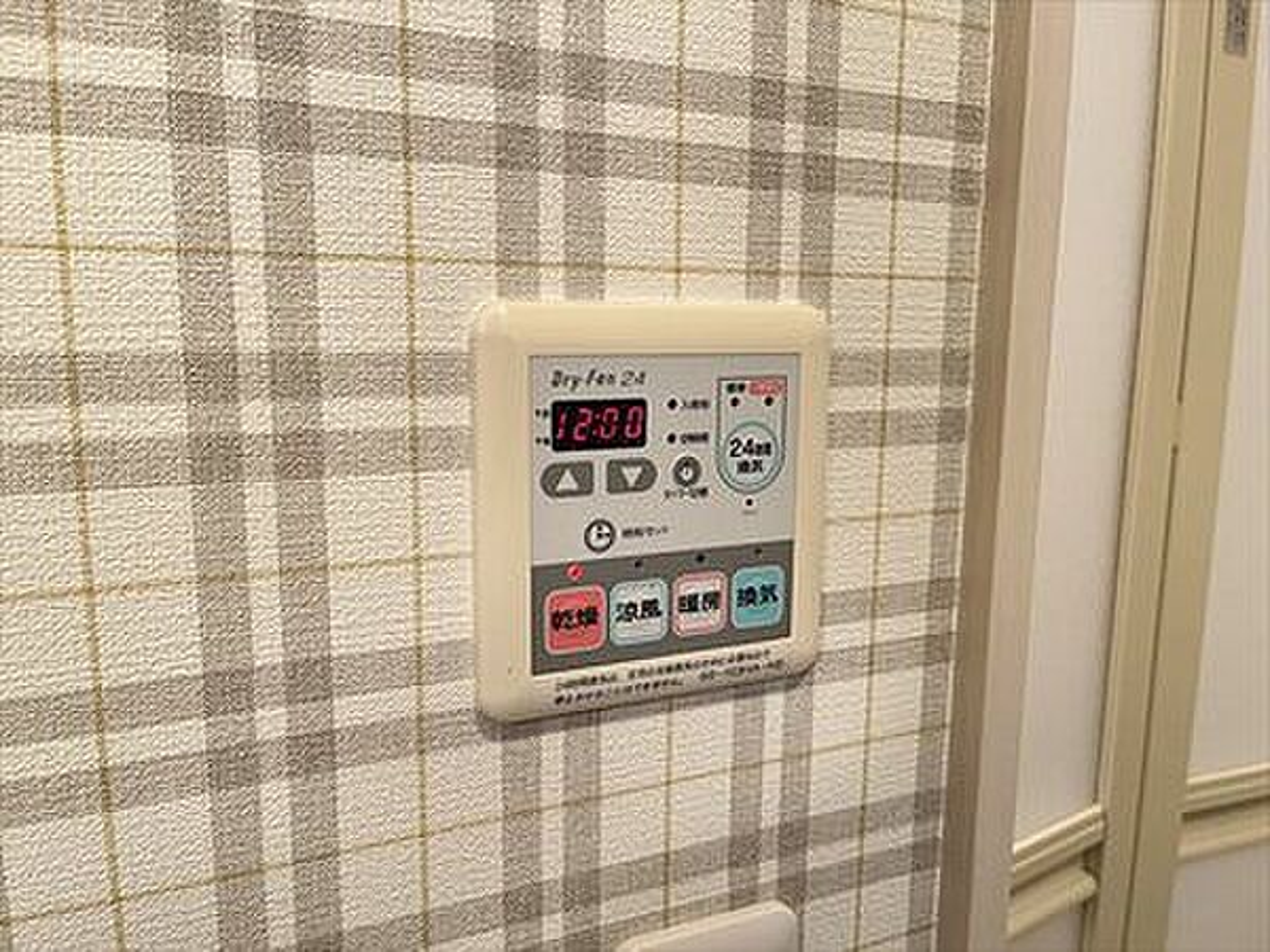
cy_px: 476
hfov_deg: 67.3
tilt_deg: -9.3
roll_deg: +0.4
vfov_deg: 53.1
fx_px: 954
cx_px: 635
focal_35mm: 26
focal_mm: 5.1
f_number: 1.6
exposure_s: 1/50
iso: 125
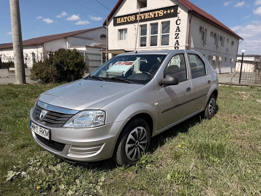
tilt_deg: -8.9
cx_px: 130
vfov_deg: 56.8
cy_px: 98
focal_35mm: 24
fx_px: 181
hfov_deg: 71.6
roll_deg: -0.8
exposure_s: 1/5714
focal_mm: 6.76
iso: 80
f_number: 1.78
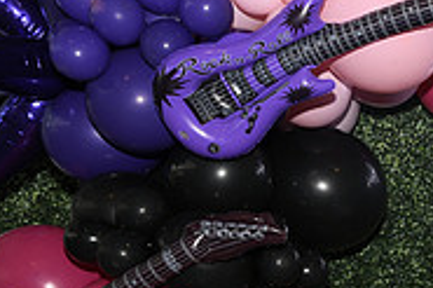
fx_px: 1094
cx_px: 665
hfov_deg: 19.3
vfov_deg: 14.0
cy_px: 434
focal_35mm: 91
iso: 500
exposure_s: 1/60
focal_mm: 29
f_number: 6.3
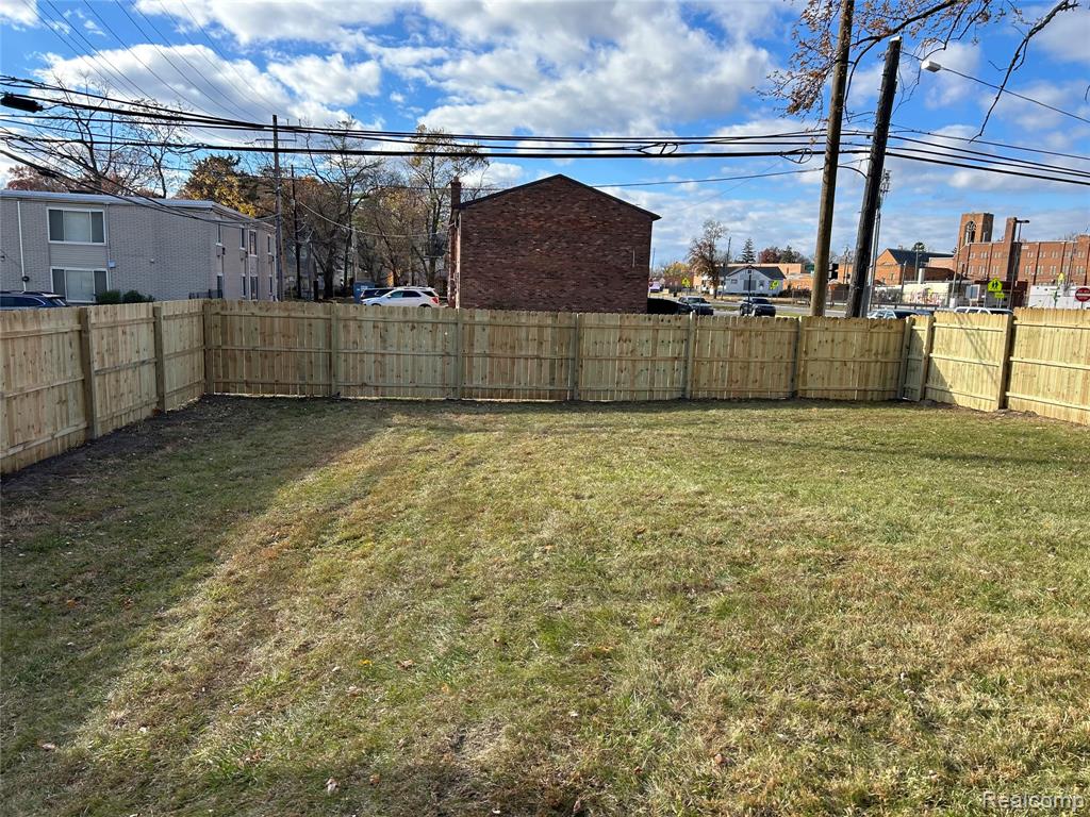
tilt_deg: -8.4
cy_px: 408
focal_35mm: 26
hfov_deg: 67.3
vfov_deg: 53.1
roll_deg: -1.8
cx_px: 545
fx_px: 819
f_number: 1.5
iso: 50
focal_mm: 5.7
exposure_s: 1/2165
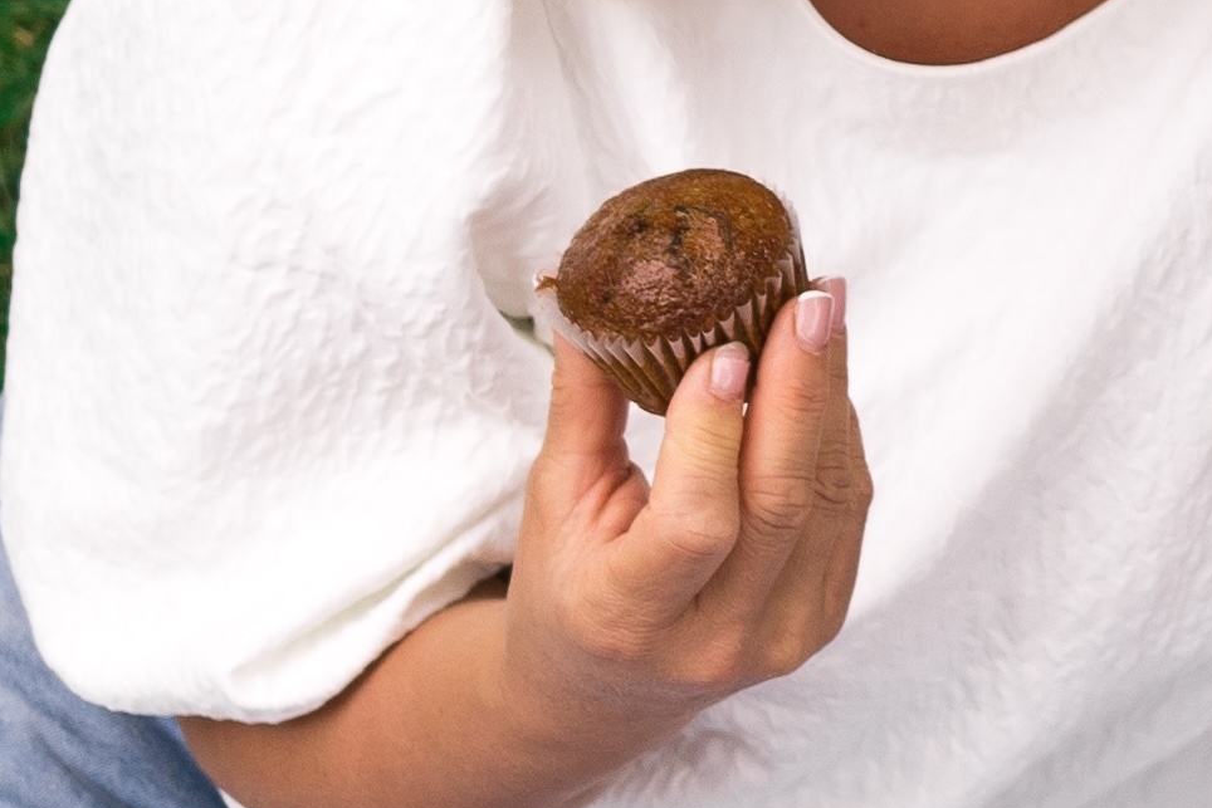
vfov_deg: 9.3
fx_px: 4949
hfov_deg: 13.0
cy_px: 400
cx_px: 1992
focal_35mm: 147
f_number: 4
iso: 200
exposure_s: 1/320
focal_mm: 24
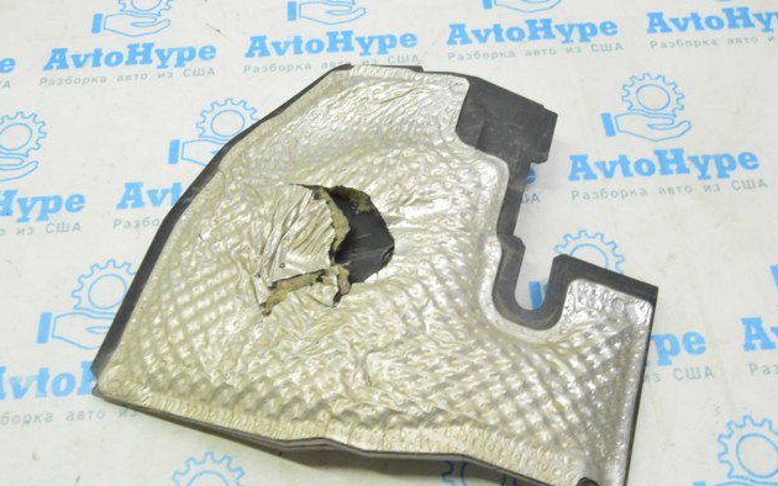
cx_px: 389
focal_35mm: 31
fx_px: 657
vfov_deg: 40.6
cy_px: 260
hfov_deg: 61.2
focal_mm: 20
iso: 6400
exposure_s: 1/20
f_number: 20
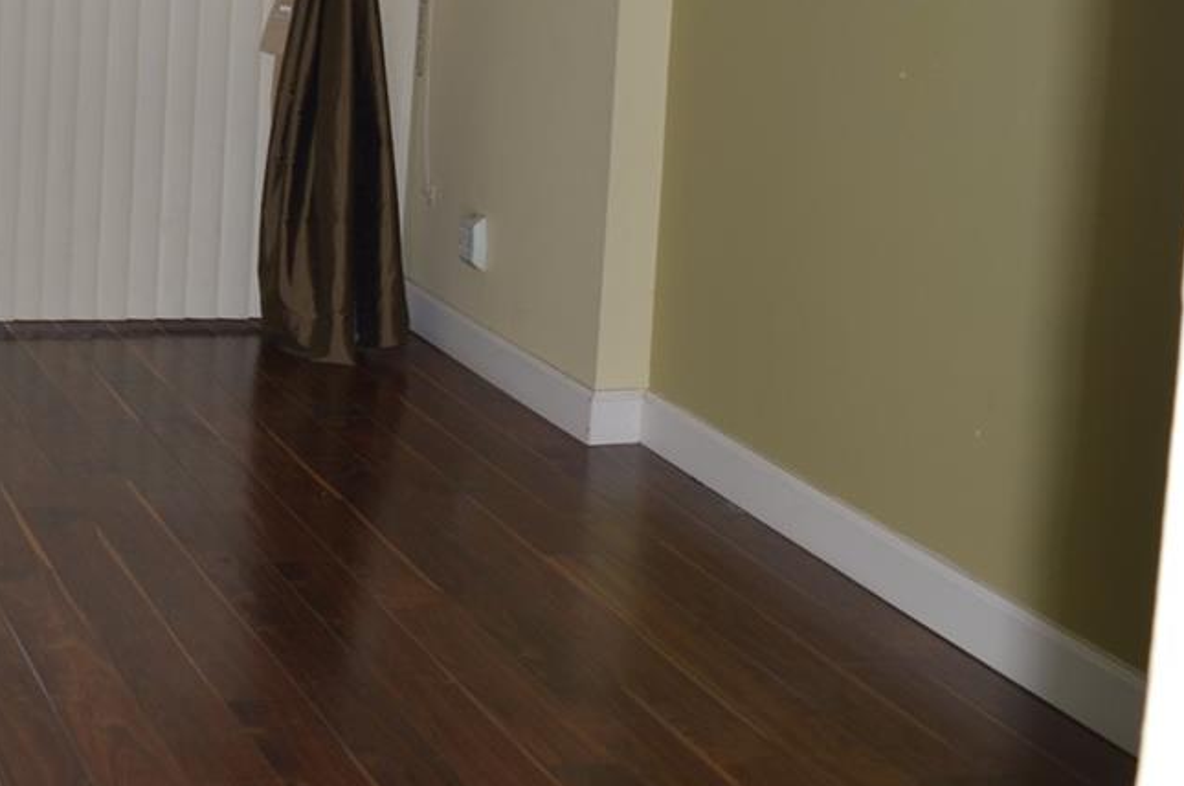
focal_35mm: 67
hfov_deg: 28.0
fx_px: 2200
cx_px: -40
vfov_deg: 19.6
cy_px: -1
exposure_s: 1/60
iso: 100
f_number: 3.5
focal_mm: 18
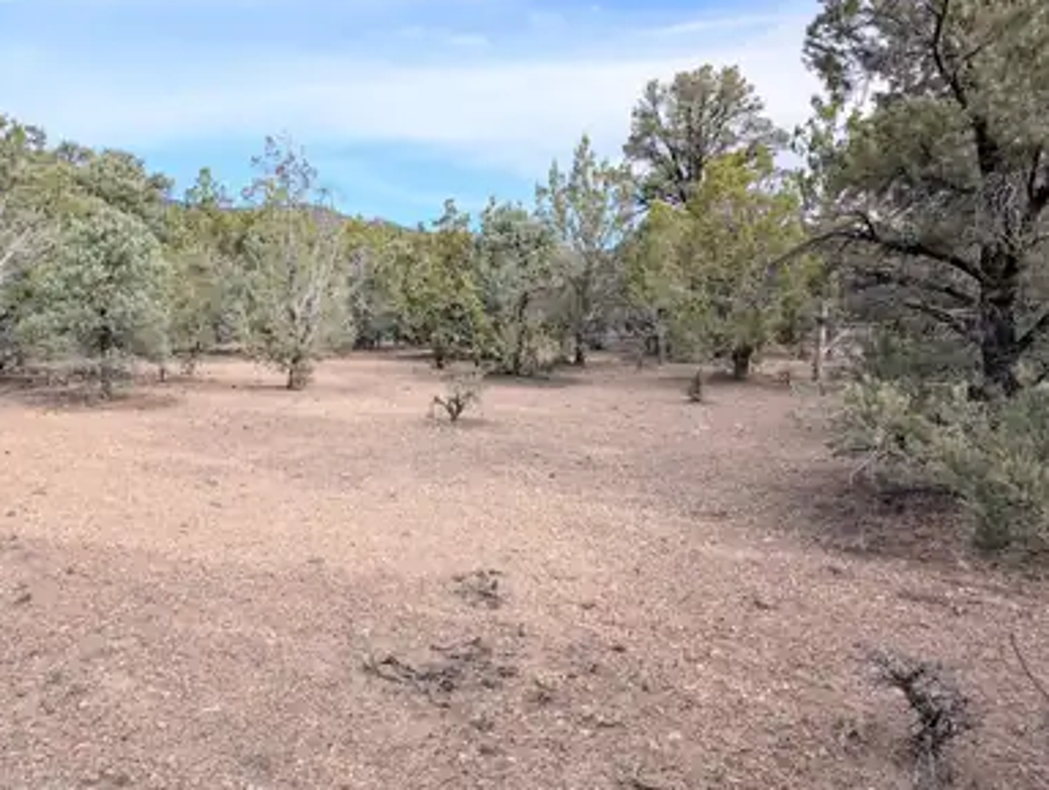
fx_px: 759
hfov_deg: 69.3
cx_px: 527
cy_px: 403
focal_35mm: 25
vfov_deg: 55.0
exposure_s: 1/620
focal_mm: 6.9
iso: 23
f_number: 1.68
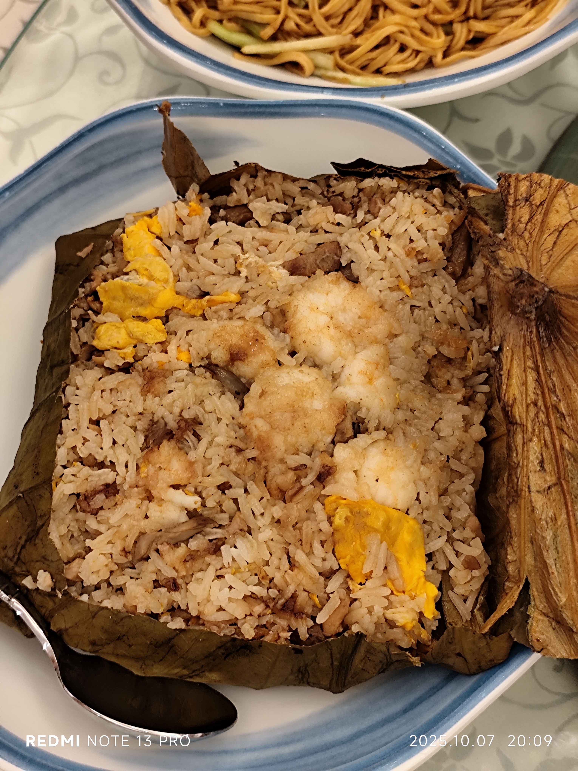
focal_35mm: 46
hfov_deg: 31.5
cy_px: 386
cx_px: 289
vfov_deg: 41.2
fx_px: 1024
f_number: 1.65
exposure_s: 1/50
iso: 320
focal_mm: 6.14
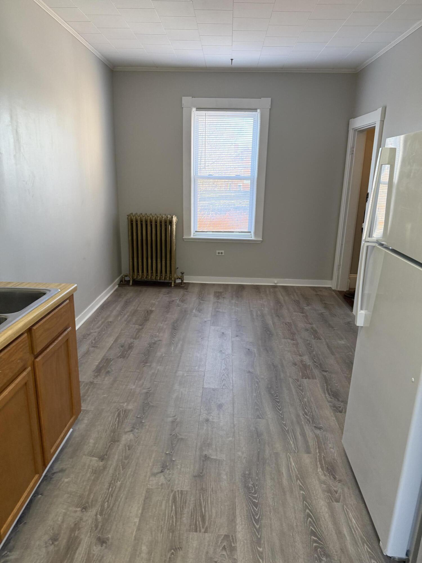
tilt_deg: -12.1
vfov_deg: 71.6
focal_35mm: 24
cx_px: 211
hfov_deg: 56.8
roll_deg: -0.7
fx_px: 390
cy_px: 282
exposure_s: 1/60
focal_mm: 6.76
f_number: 1.78
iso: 250
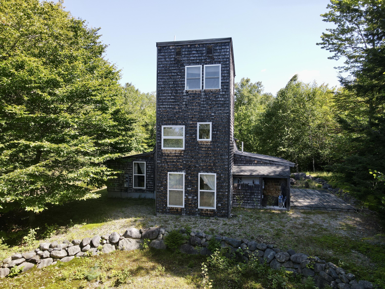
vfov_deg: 56.8
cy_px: 144
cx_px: 192
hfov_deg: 71.6
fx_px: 267
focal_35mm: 24
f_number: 2.8
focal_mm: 4.5
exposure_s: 1/180
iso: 100
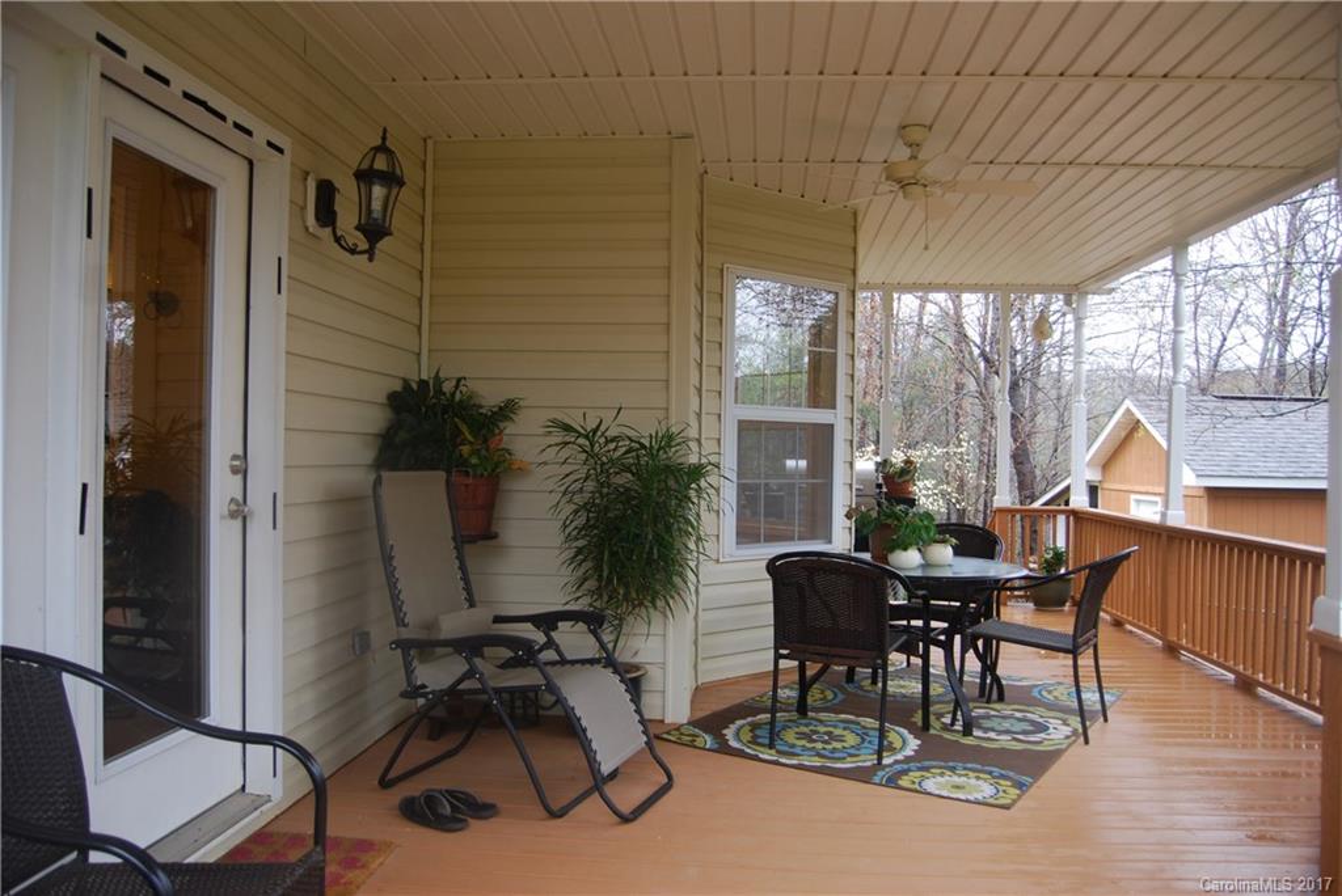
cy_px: 448
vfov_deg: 48.0
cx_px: 671
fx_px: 1007
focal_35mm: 27
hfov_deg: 67.4
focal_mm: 18
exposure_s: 1/50
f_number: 3.5
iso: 200
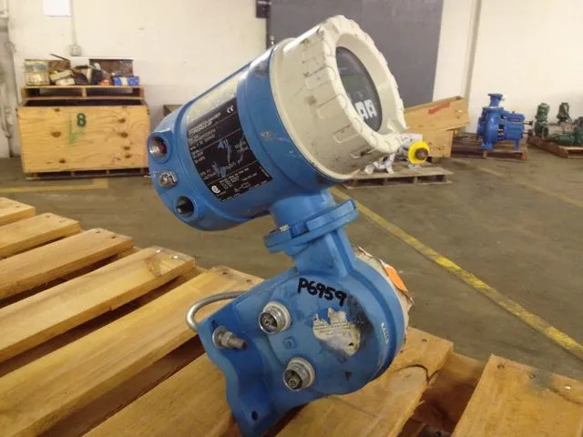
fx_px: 589
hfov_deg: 52.6
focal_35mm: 35
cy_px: 218
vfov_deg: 40.7
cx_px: 292
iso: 160
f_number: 2.4
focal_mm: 4.28
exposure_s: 1/20
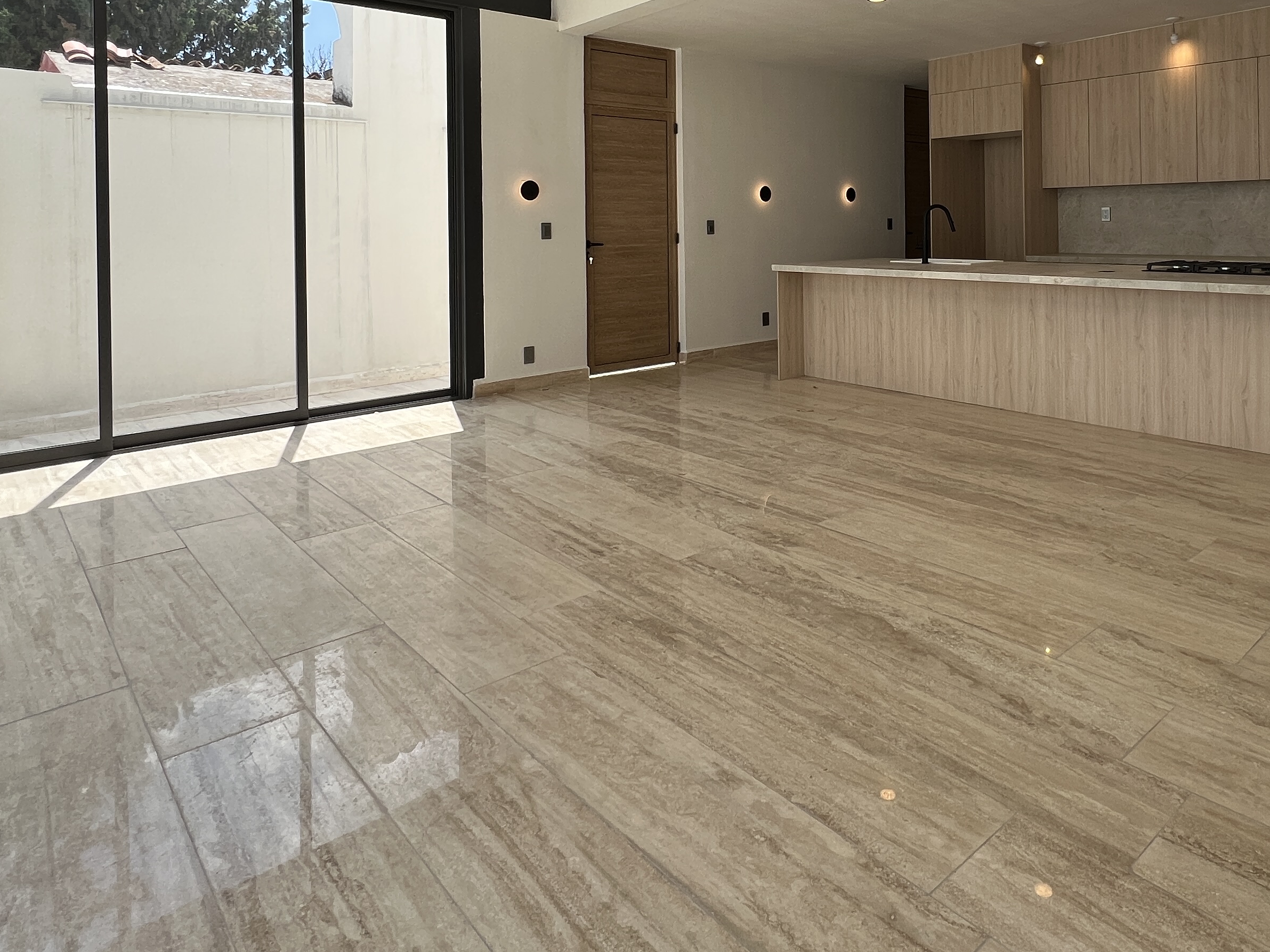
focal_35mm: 22
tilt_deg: -0.3
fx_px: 807
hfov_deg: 74.9
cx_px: 805
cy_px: 227
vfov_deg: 57.7
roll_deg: +0.6
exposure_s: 1/573
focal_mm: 1.57
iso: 32
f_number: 1.8
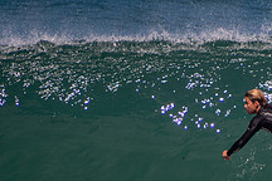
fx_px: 12179
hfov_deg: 1.3
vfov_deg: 0.9
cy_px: 233
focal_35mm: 1612
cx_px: 311
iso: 140
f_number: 5.6
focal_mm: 400
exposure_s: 1/1250
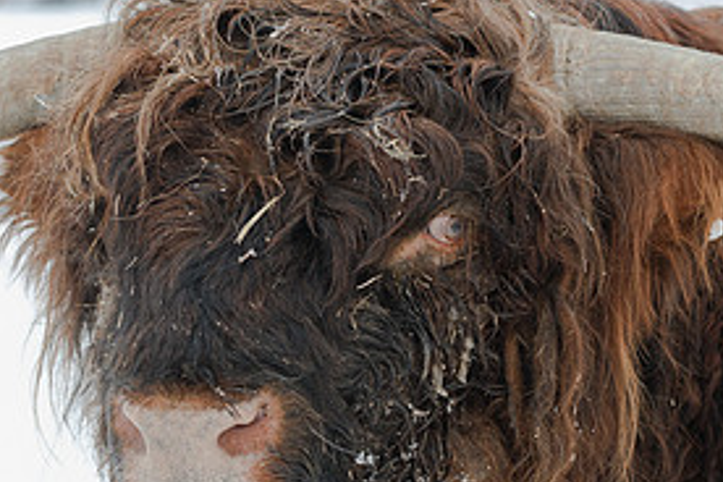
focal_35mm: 221
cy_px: 221
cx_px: 333
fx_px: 4438
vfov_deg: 6.2
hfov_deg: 9.3
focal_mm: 70
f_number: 4
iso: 200
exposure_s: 1/100
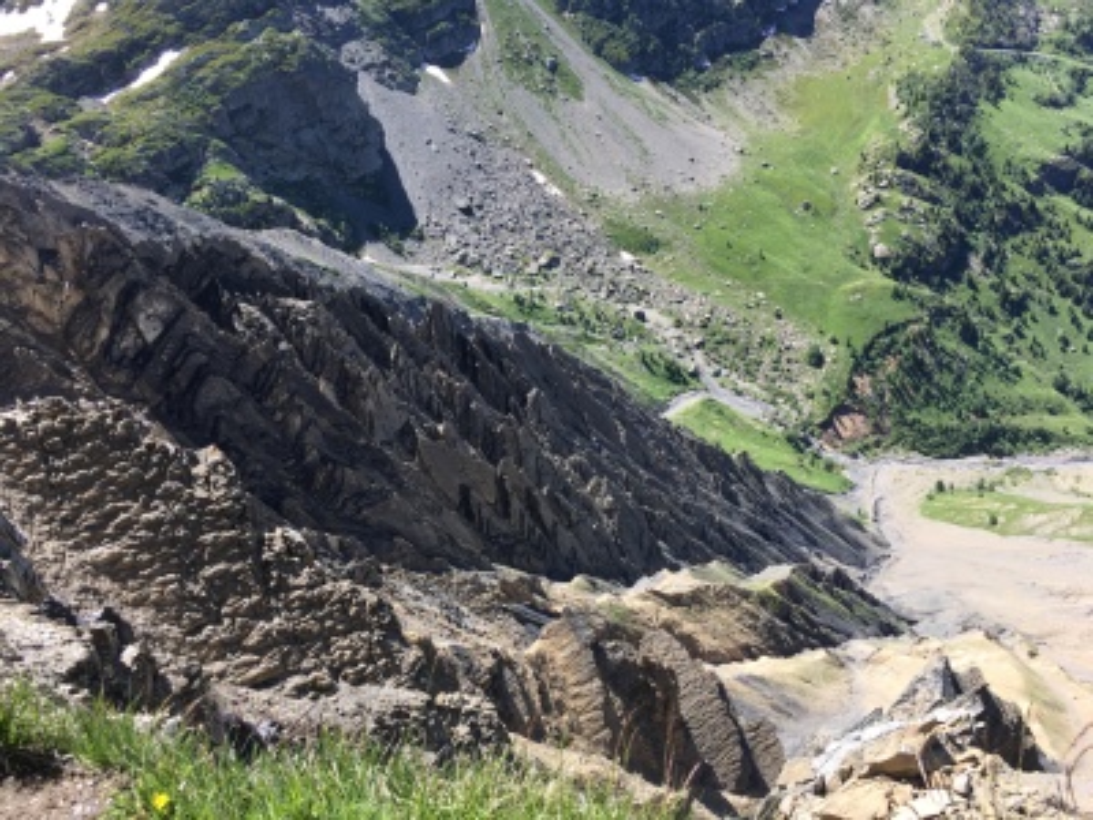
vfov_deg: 48.2
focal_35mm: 29
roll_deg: +3.3
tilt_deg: -33.4
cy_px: 410
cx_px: 546
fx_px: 916
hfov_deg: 61.7
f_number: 2.2
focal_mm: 4.15
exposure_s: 1/574
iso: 25
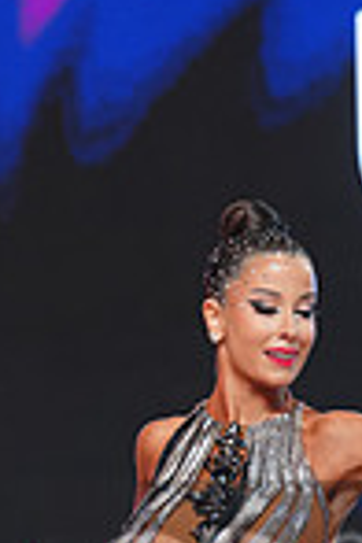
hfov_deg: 4.3
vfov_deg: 6.4
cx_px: 552
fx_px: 4826
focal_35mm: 320
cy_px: 606
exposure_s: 1/400
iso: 1000
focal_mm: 81
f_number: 2.8
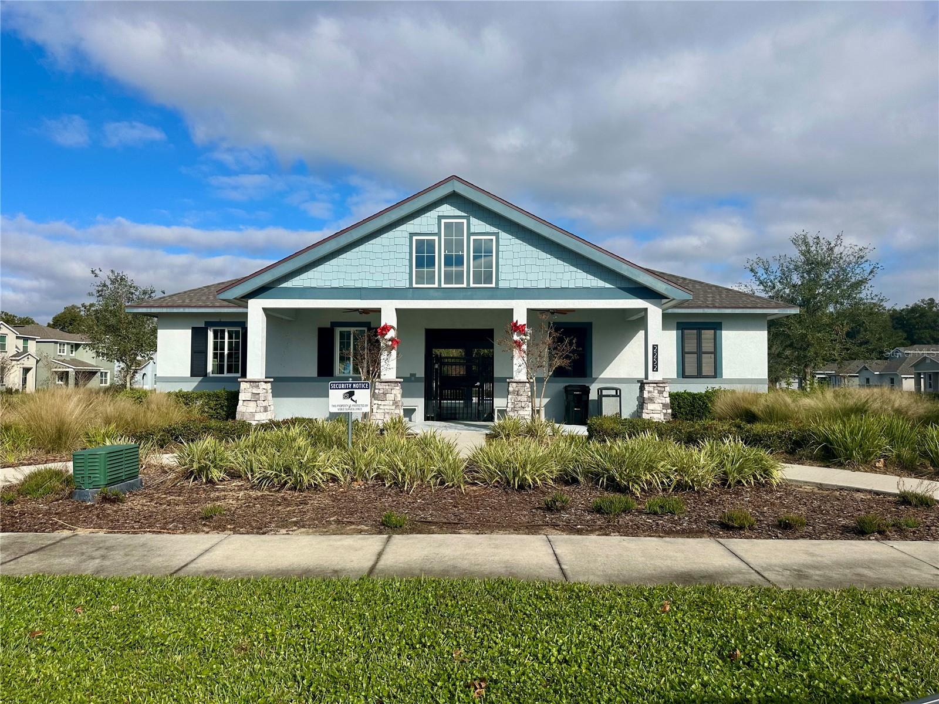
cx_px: 470
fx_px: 651
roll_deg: -0.6
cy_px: 352
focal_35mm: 24
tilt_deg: +2.8
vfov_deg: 56.8
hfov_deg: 71.6
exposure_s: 1/6211
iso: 80
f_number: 1.78
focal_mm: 6.86
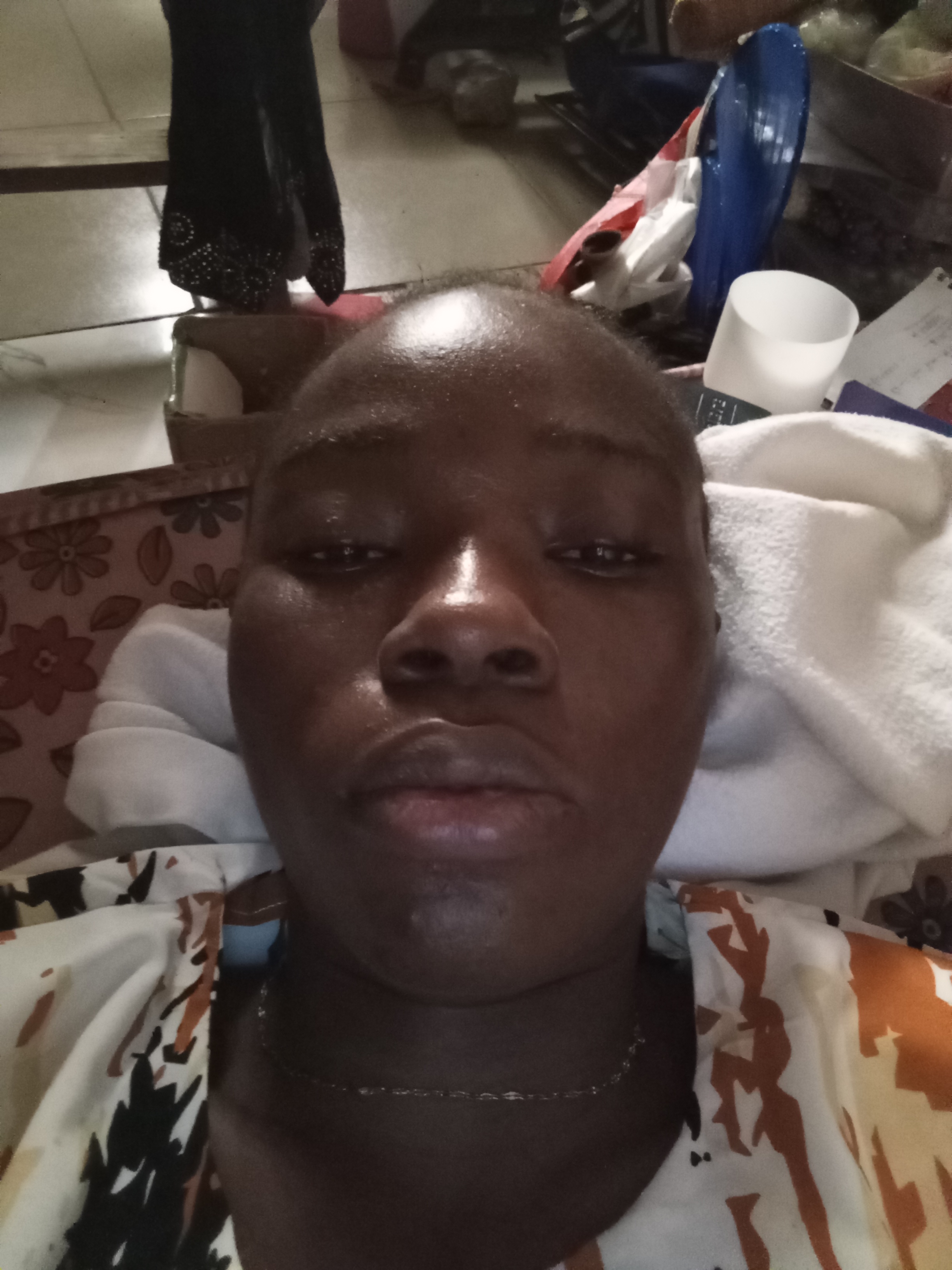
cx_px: 476
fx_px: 953
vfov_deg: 67.3
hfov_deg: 53.1
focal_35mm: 26
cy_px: 635
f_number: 2.05
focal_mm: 2.79
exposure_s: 1/16.7
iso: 2604
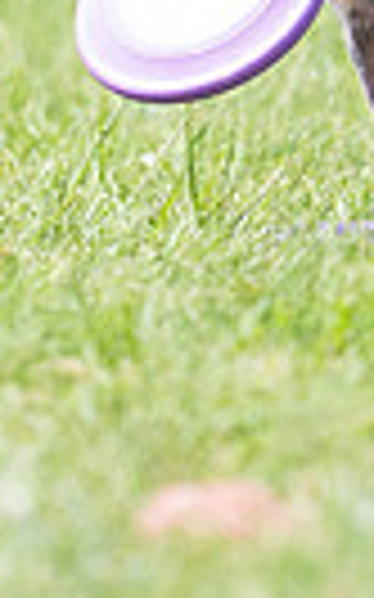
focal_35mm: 1729
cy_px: -169
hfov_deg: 0.8
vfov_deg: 1.2
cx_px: 302
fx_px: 28228
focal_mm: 388
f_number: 6.3
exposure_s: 1/4000
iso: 2000
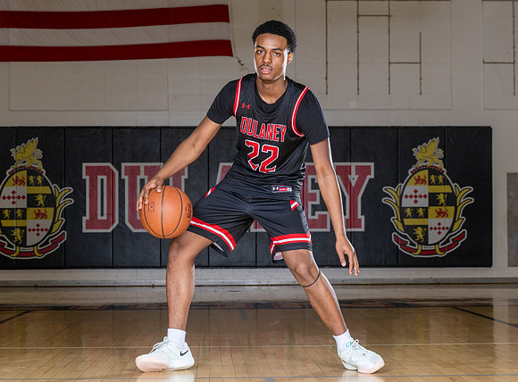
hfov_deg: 23.4
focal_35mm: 84
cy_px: 191
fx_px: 1251
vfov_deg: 17.4
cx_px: 267
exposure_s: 1/100
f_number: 7.1
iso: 400
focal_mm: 70
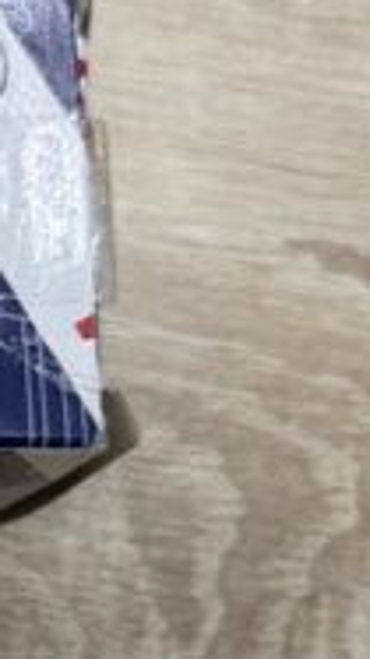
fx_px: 1589
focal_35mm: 91
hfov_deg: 11.6
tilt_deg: -77.9
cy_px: 490
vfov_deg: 23.2
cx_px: -416
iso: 80
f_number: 1.6
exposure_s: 1/50
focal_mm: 5.96
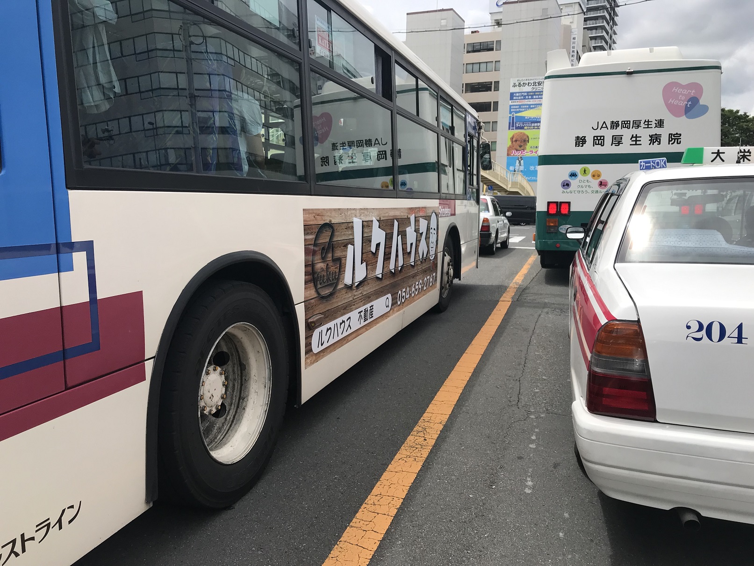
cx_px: 377
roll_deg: -2.1
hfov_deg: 63.4
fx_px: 610
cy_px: 283
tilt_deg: -6.3
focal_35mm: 28
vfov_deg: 49.8
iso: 20
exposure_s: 1/2660
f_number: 1.8
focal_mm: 3.99
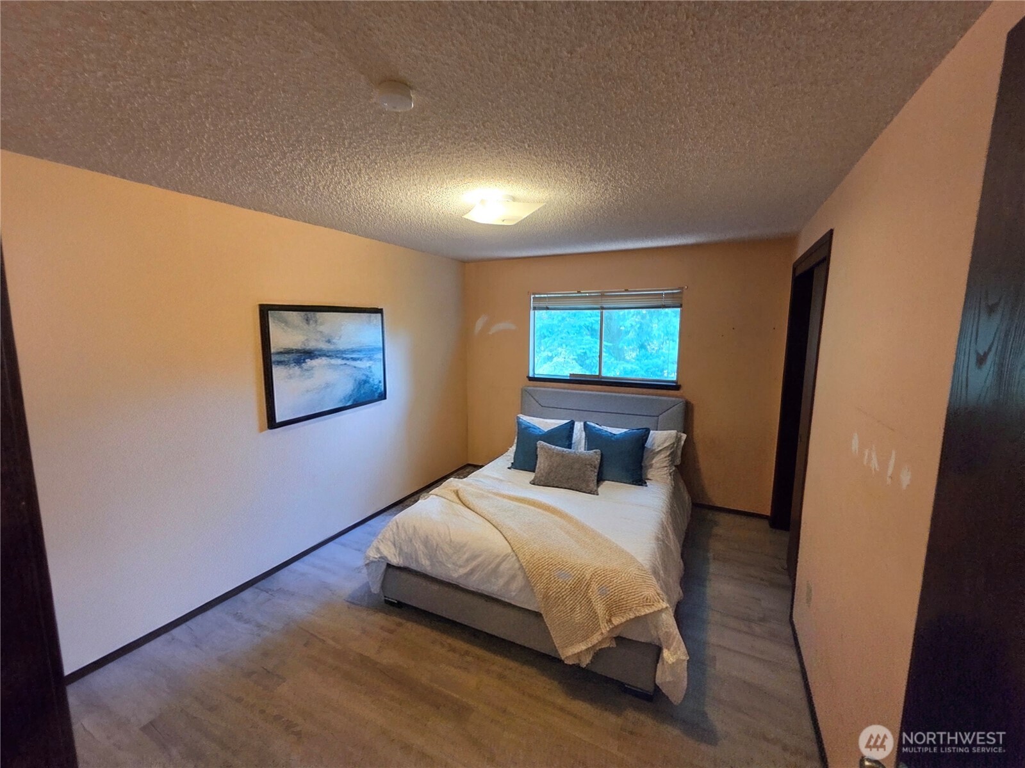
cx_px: 512
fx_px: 385
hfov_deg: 106.2
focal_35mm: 13
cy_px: 384
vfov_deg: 89.9
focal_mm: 2.2
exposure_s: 1/60
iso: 640
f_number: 2.2
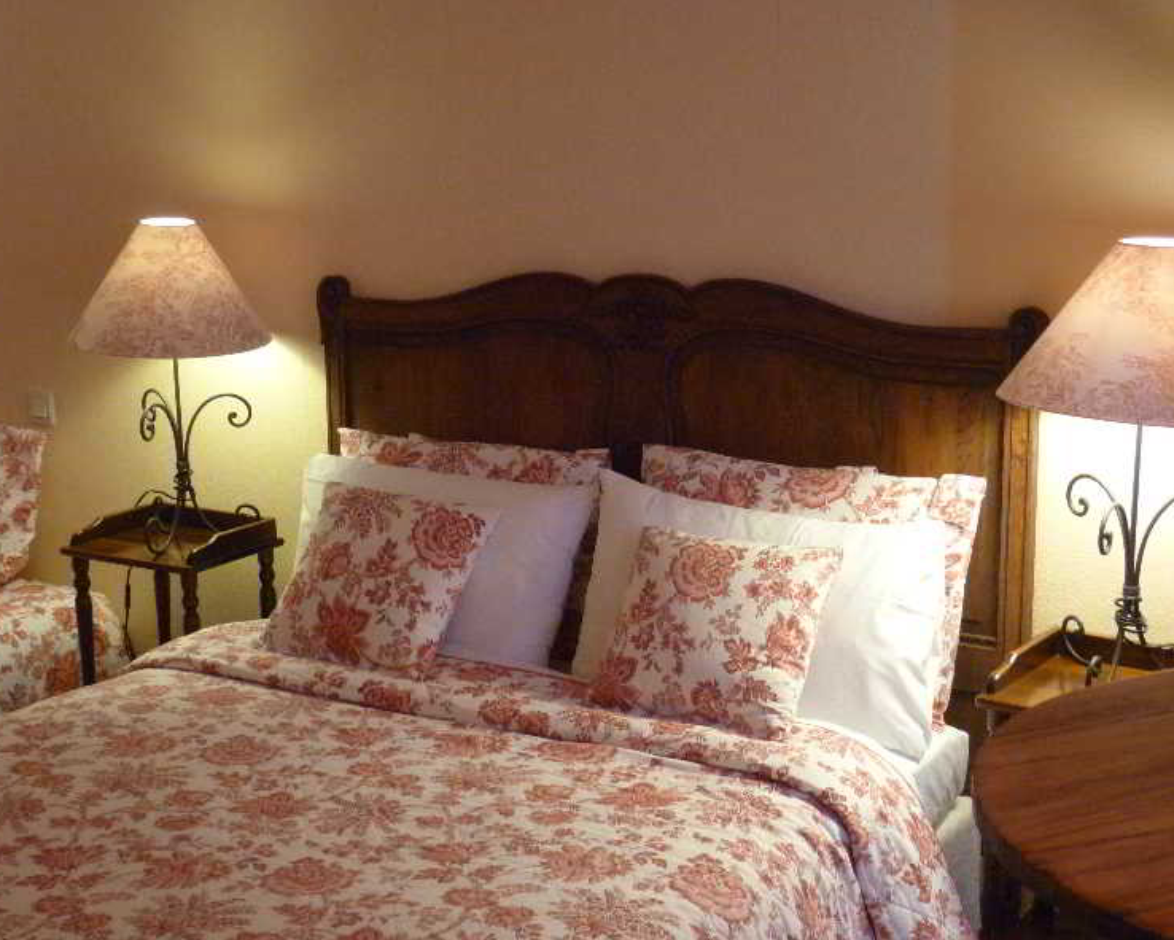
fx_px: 1912
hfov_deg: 34.1
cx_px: 589
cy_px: 476
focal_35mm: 55
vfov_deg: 27.6
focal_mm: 9.2
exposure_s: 1/20
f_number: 3.4
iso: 400
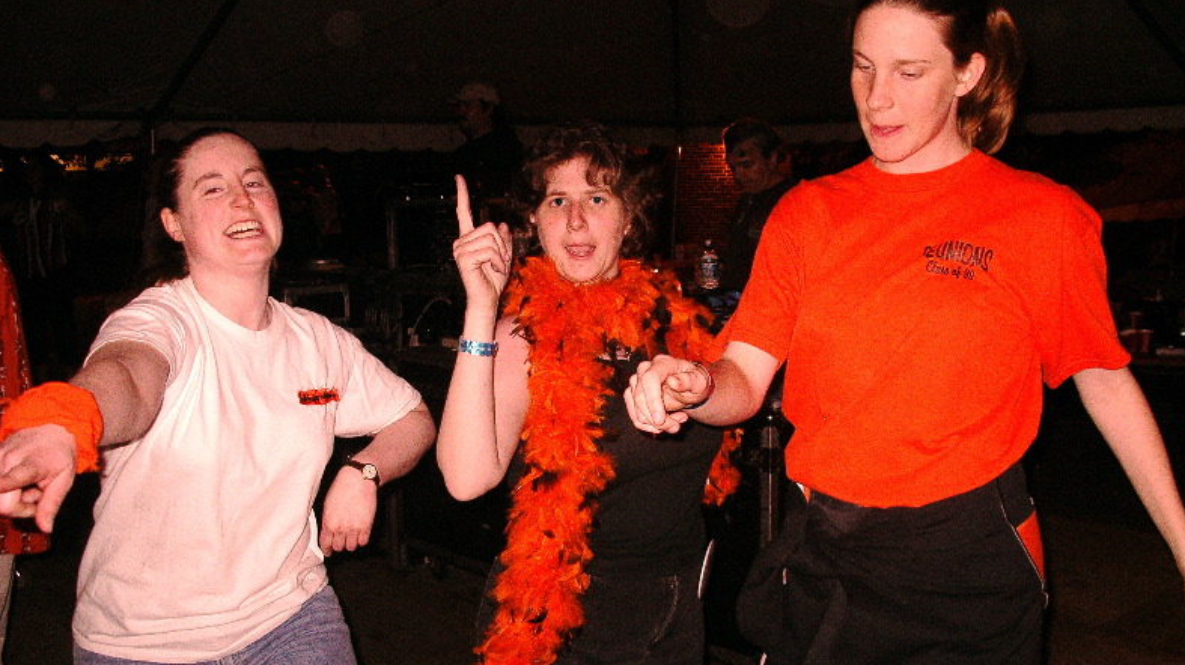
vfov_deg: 29.0
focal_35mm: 41
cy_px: 370
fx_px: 1288
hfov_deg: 49.4
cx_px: 601
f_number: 2.8
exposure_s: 1/40
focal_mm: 7.8
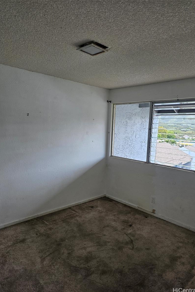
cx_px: 99
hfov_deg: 53.1
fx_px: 195
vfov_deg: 73.8
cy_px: 146
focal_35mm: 24
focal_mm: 6.3
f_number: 1.7
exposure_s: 1/359
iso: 200
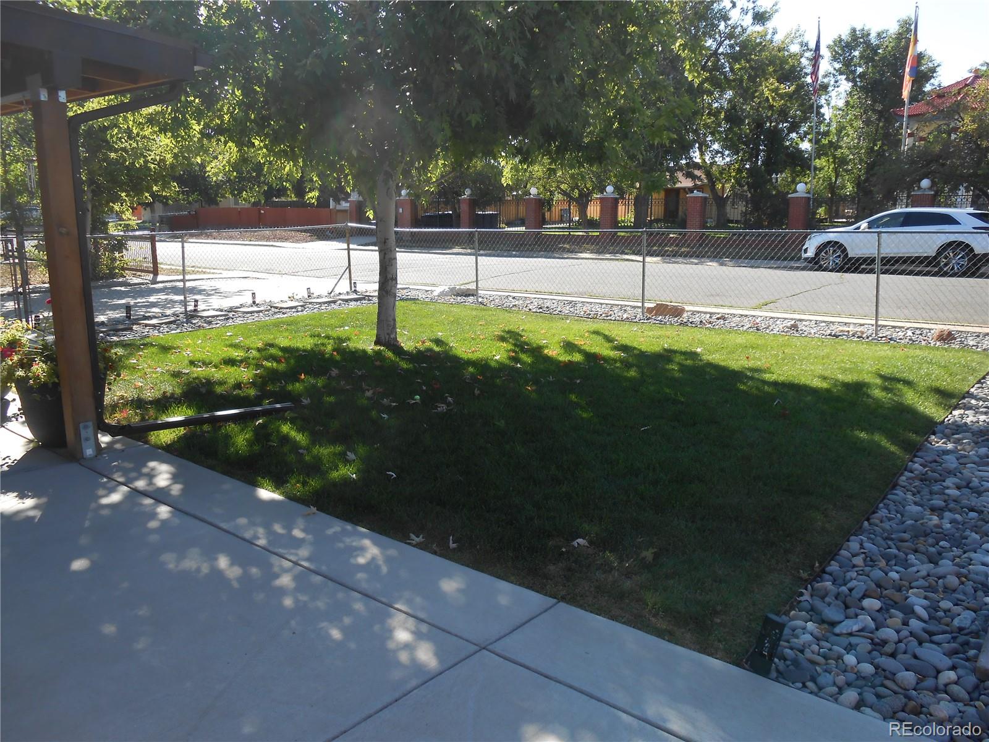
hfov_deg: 67.3
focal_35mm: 26
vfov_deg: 53.1
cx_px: 494
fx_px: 743
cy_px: 371
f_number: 3.5
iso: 80
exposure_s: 1/250
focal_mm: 4.6
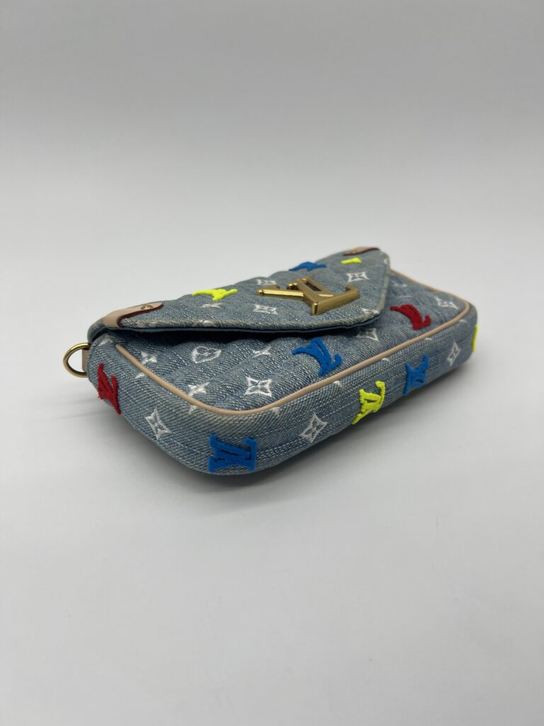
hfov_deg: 53.1
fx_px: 545
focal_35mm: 26
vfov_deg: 67.3
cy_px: 363
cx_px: 272
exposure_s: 1/401
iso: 50
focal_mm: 5.7
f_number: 1.5
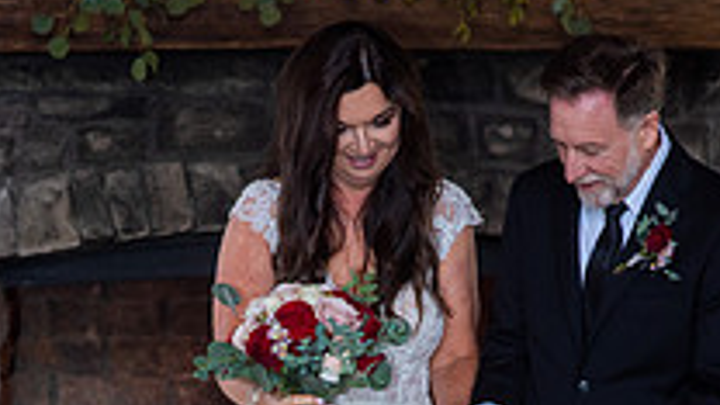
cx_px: 367
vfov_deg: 6.2
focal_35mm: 193
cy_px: 505
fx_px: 3685
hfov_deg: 11.2
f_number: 3.2
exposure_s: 1/125
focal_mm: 85
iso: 640
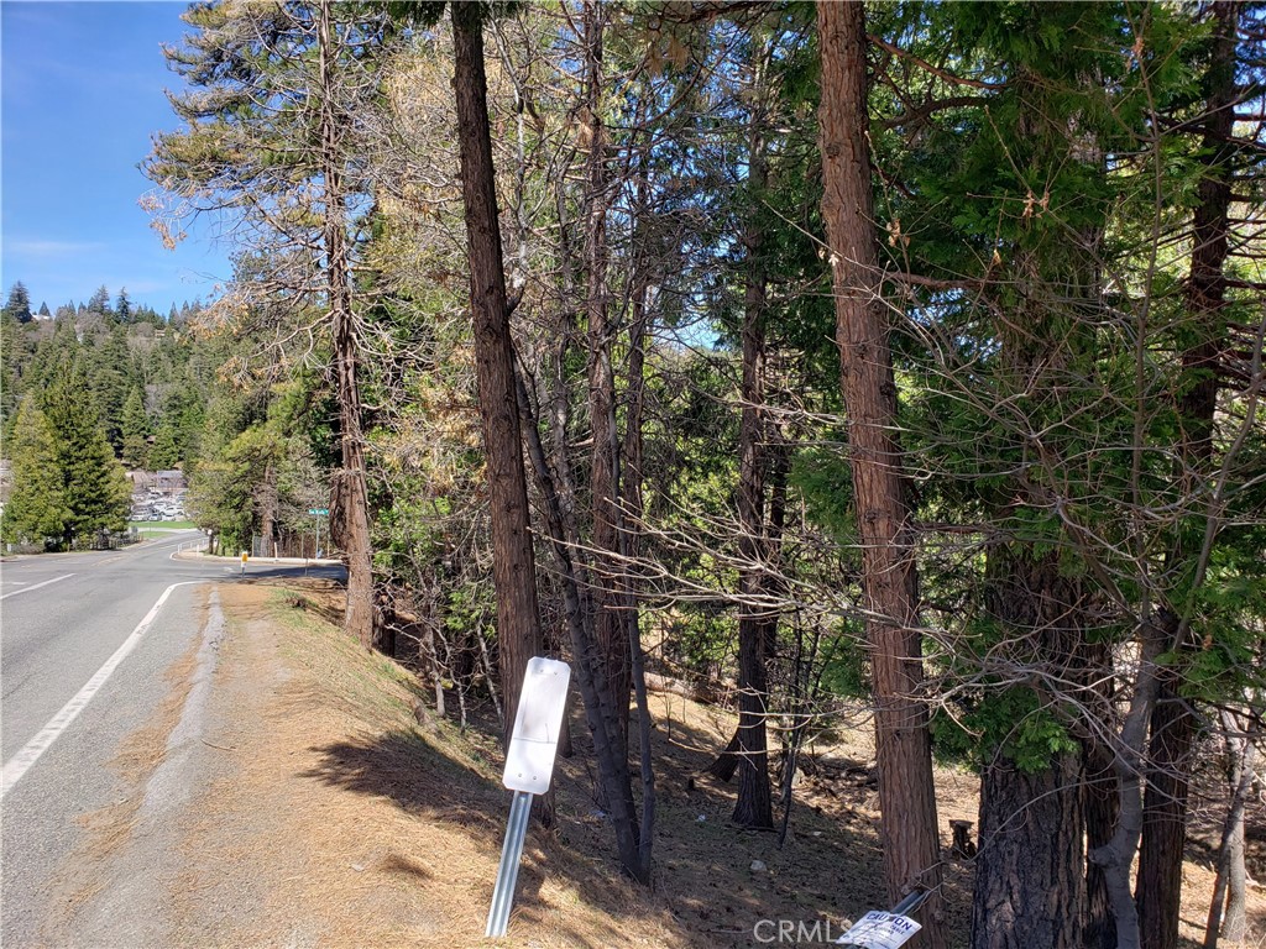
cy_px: 474
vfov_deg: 53.1
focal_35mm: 26
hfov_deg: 67.3
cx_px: 633
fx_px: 951
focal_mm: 4.3
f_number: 2.4
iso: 50
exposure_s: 1/569
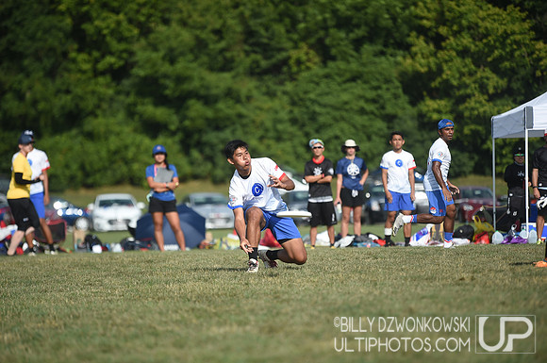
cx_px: 274
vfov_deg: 6.8
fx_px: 3035
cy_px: 182
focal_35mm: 200
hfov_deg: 10.3
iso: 100
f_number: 3.2
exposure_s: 1/1600
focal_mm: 200
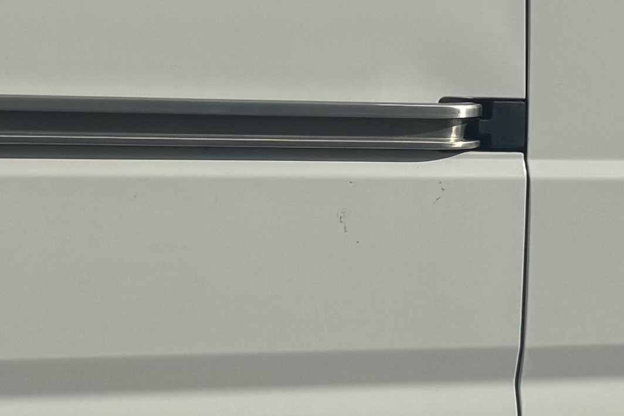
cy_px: 181
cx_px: 296
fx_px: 2322
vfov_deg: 10.2
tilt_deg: -4.5
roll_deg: -0.5
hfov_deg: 15.3
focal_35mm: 134
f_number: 1.78
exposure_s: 1/12346
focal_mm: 6.76
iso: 64
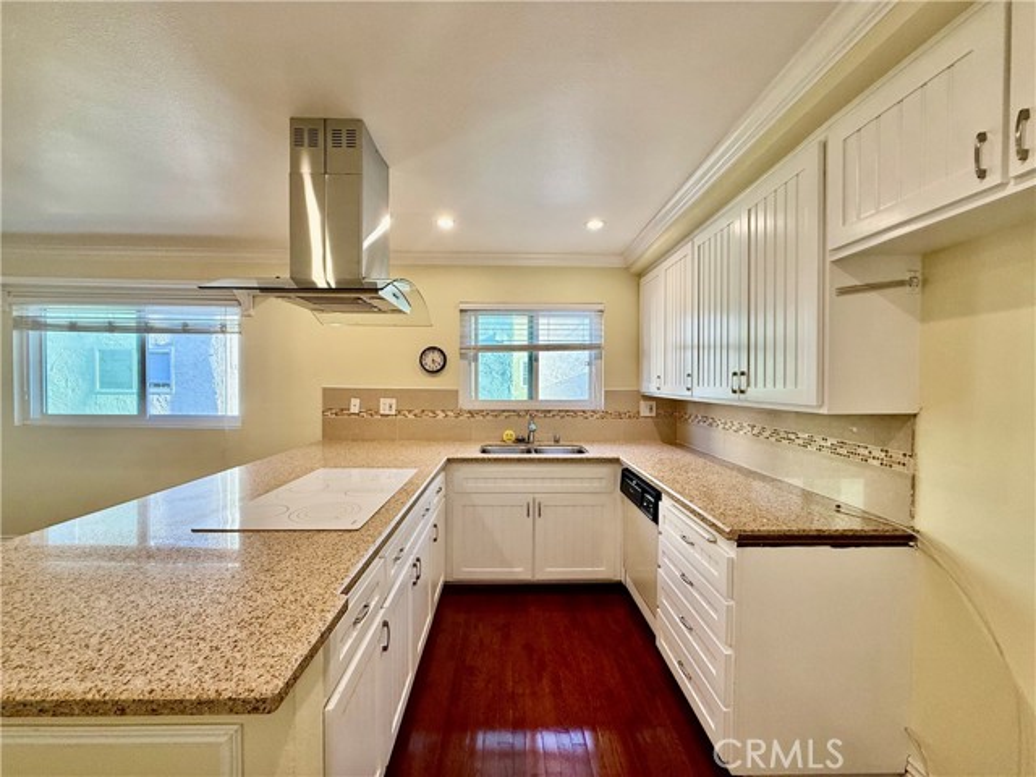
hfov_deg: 102.1
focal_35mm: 14
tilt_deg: -0.6
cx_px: 518
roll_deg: -1.1
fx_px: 419
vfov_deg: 85.7
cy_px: 388
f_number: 2.2
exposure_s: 1/120
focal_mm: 2.22
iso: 125
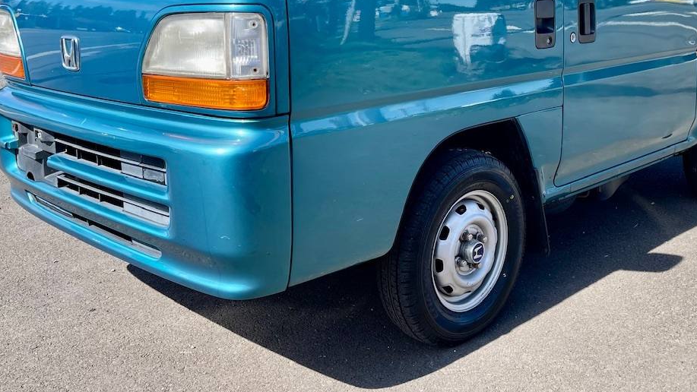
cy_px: 51
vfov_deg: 30.1
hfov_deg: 52.4
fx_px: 702
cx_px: 424
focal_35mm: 38
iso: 32
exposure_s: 1/1266
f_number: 1.6
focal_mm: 5.1
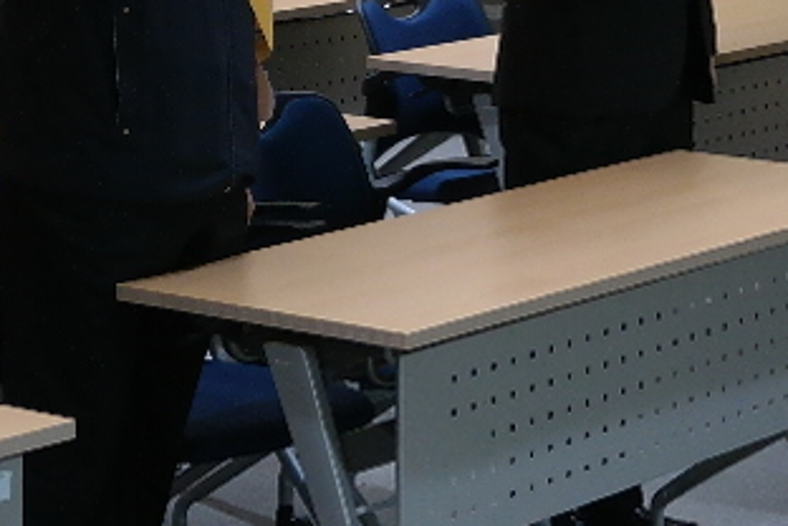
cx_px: 76
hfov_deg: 12.3
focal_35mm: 166
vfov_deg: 8.2
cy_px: 48
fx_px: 3633
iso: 800
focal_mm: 20
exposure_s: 1/40
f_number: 3.5
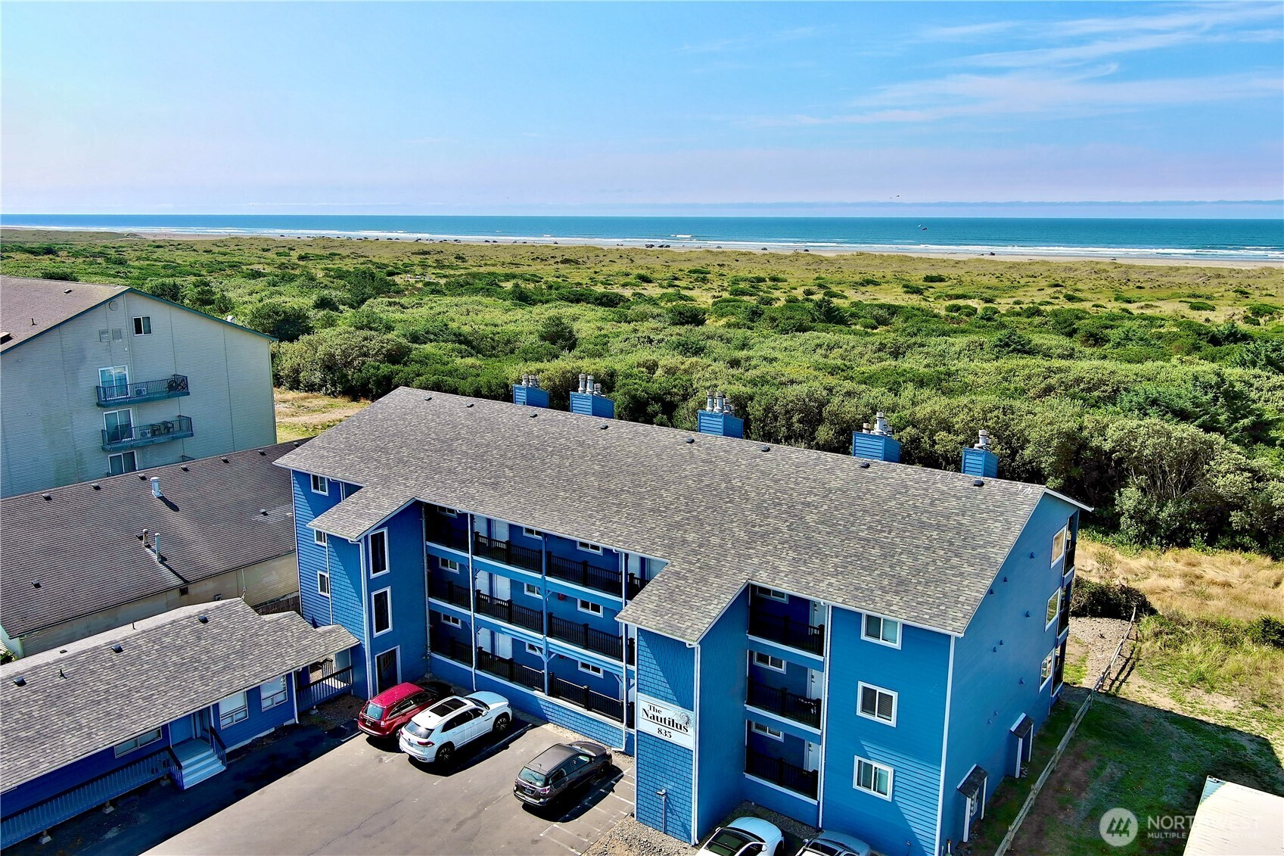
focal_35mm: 29
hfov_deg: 63.7
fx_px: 1034
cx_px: 642
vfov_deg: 45.0
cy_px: 428
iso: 101
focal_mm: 10.57
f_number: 2.8
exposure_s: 1/1462
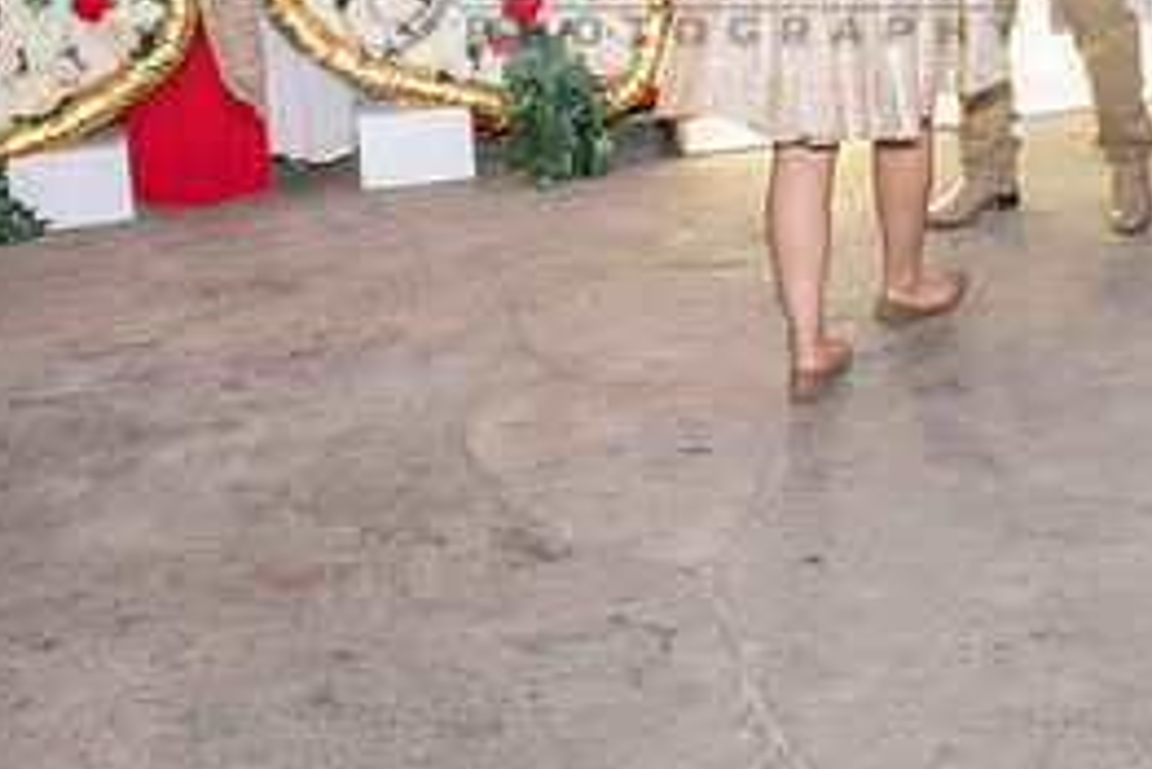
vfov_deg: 21.1
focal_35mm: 62
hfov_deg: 32.3
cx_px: 686
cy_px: -29
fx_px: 1985
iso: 800
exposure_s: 1/160
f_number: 3.2
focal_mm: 28
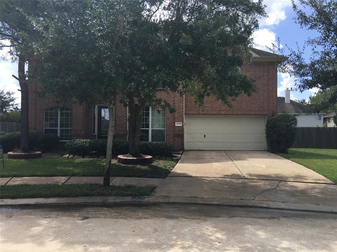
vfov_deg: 48.2
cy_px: 126
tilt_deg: +3.9
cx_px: 168
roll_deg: +0.2
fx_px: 282
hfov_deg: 61.7
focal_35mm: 29
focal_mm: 4.15
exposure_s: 1/827
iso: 25
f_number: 2.2
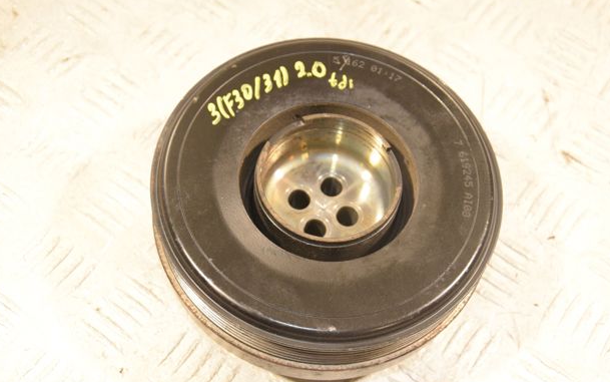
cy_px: 204
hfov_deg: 33.5
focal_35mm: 61
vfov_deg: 21.3
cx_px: 309
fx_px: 1014
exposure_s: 1/125
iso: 1600
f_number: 5.6
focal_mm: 38
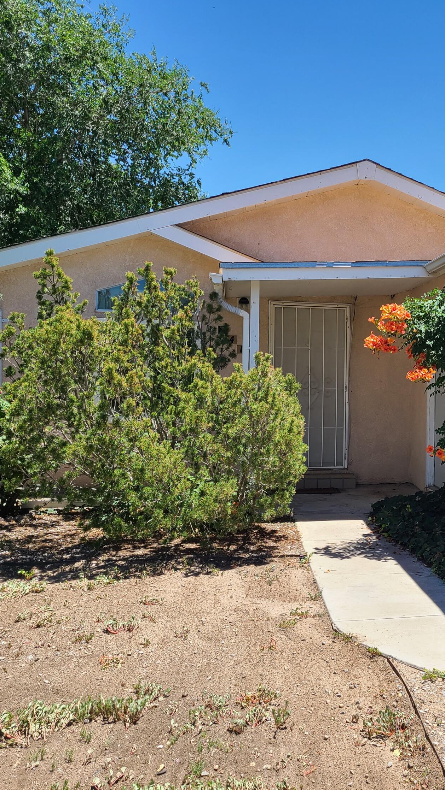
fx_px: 797
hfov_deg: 29.3
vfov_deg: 52.8
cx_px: 437
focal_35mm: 38
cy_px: 395
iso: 40
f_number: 1.8
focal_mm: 5.4
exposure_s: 1/1365
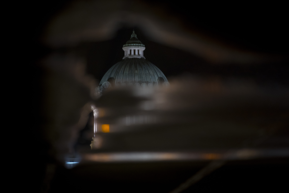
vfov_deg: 6.9
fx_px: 1606
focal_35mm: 200
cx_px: 144
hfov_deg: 10.3
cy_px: 96
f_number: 2.8
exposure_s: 1/100
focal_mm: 200
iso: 2000
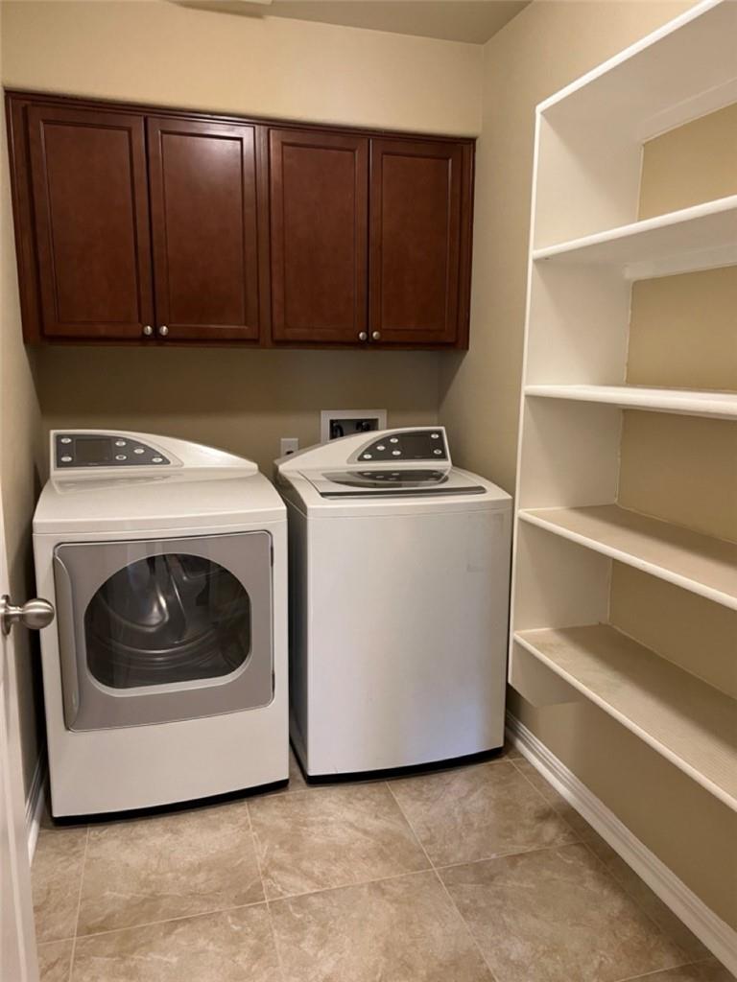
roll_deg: -1.3
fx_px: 738
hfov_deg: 53.1
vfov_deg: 67.3
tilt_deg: -10.4
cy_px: 491
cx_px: 368
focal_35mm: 26
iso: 400
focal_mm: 5.7
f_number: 1.5
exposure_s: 1/40
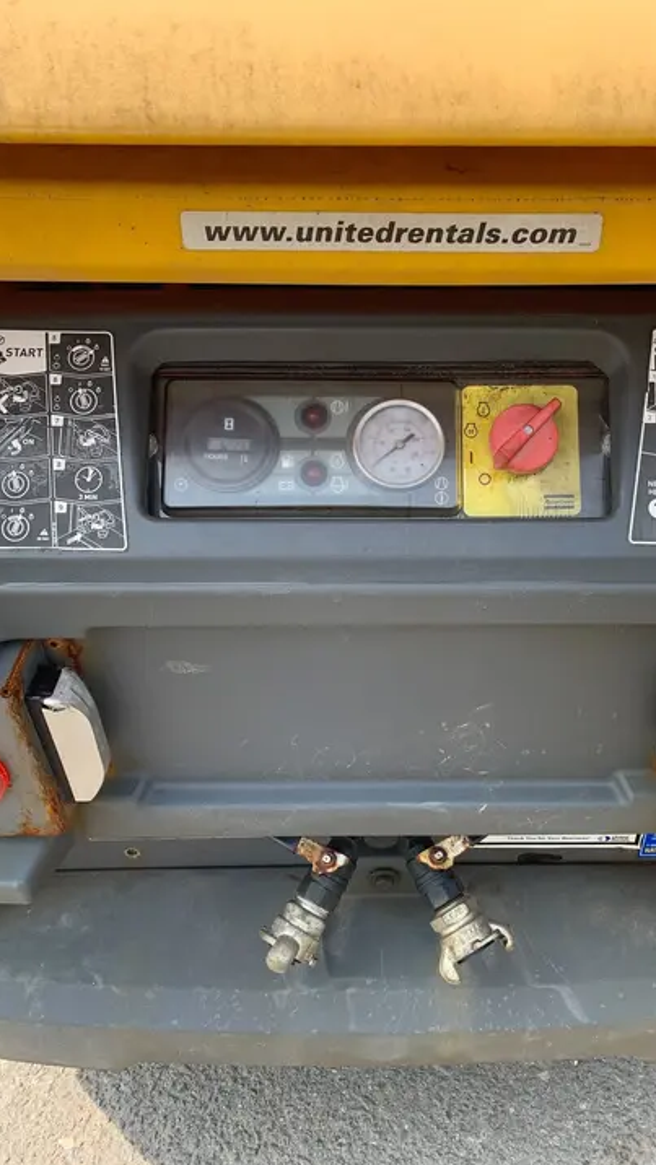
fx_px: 896
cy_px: 577
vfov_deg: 66.1
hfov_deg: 40.0
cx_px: 396
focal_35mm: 29
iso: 25
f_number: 1.8
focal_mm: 4.25
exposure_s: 1/534
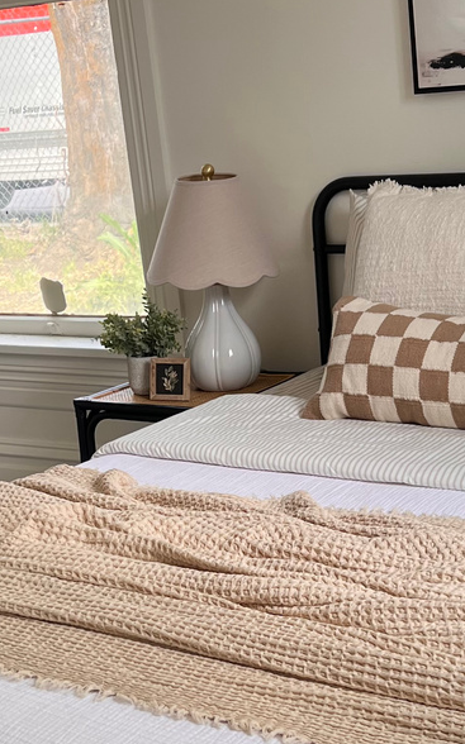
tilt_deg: -18.1
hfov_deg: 18.1
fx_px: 1461
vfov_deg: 28.3
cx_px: 191
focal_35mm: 72
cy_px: 519
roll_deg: +6.1
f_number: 1.5
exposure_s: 1/121
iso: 50
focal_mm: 5.7
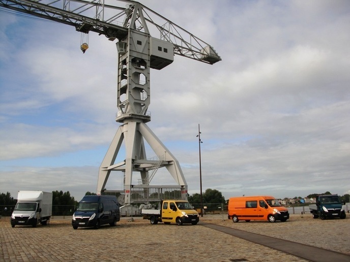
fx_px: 364
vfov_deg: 39.7
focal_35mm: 36
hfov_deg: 51.4
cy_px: 131
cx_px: 175
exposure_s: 1/200
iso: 64
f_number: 7.9
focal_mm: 6.3
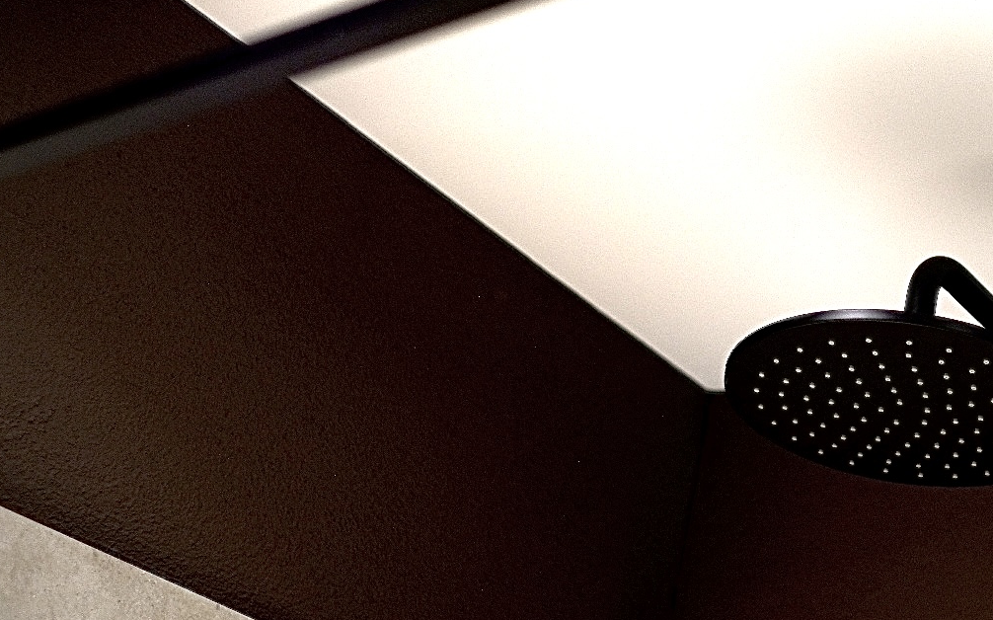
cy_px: 262
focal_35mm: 63
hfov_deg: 31.6
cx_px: 802
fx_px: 1704
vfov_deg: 20.6
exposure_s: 1/110
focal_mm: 23
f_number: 1.4
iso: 800
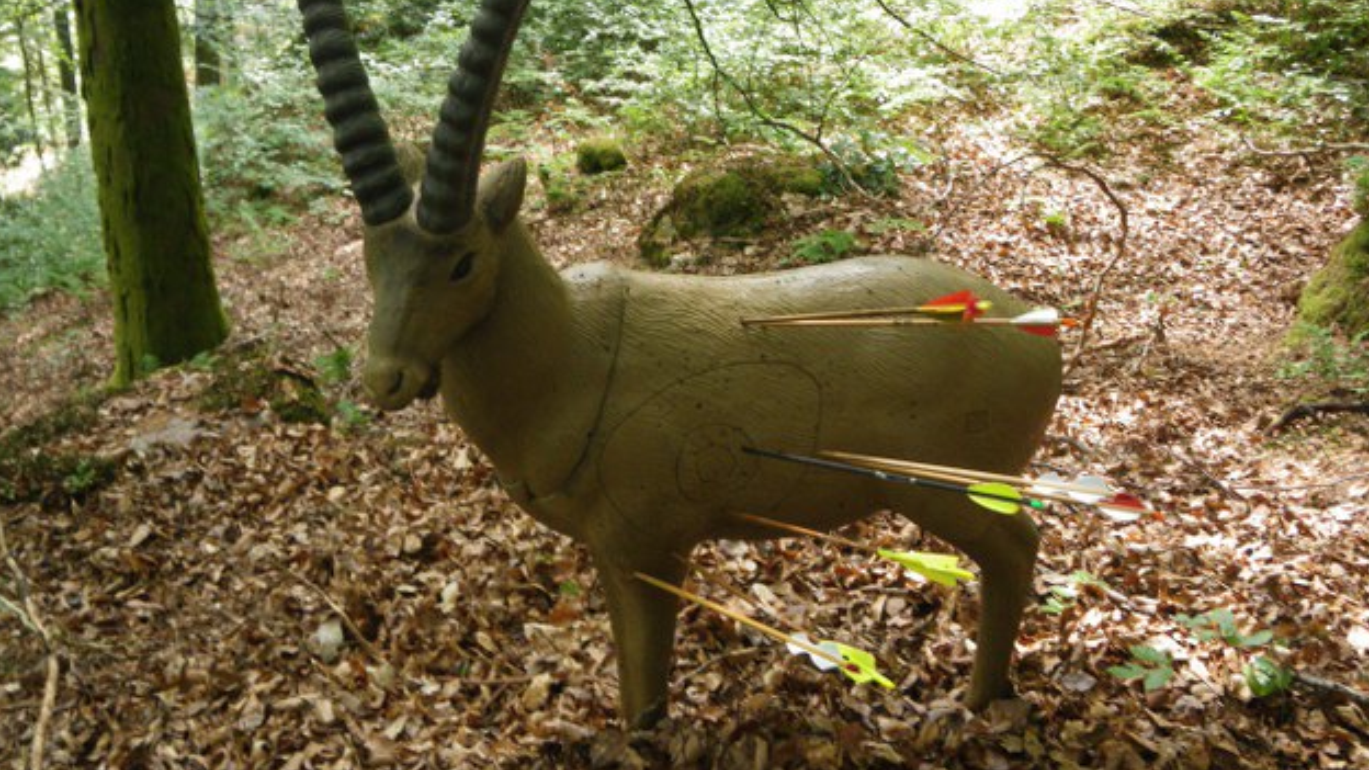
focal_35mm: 38
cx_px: 676
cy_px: 322
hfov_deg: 52.8
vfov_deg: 31.1
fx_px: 1379
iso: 160
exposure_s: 1/50
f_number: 3.8
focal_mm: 6.1
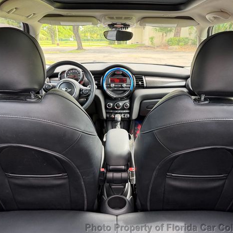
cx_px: 120
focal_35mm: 29
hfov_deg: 55.6
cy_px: 119
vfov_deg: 55.6
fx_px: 221
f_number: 1.78
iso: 200
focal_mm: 6.76
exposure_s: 1/121
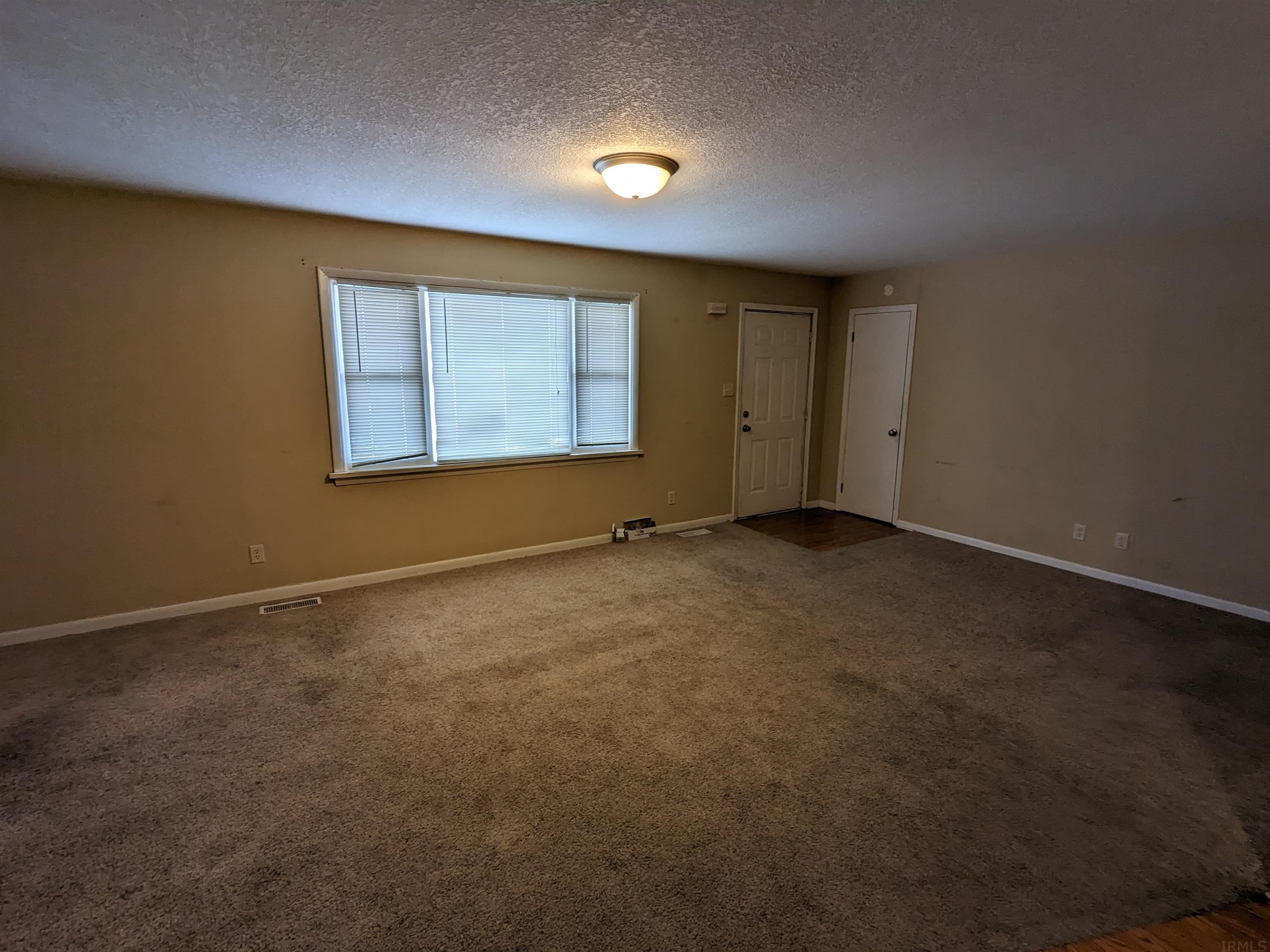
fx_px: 587
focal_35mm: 16
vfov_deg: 78.1
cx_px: 635
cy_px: 476
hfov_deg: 94.5
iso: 54
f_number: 2.2
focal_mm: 2.35
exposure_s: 1/30
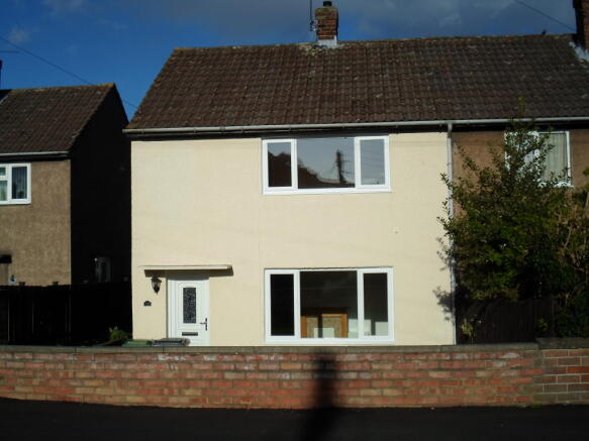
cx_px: 294
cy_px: 220
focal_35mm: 43
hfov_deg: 43.9
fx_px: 732
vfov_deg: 33.6
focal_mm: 7.8
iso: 80
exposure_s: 1/1500
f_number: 3.2
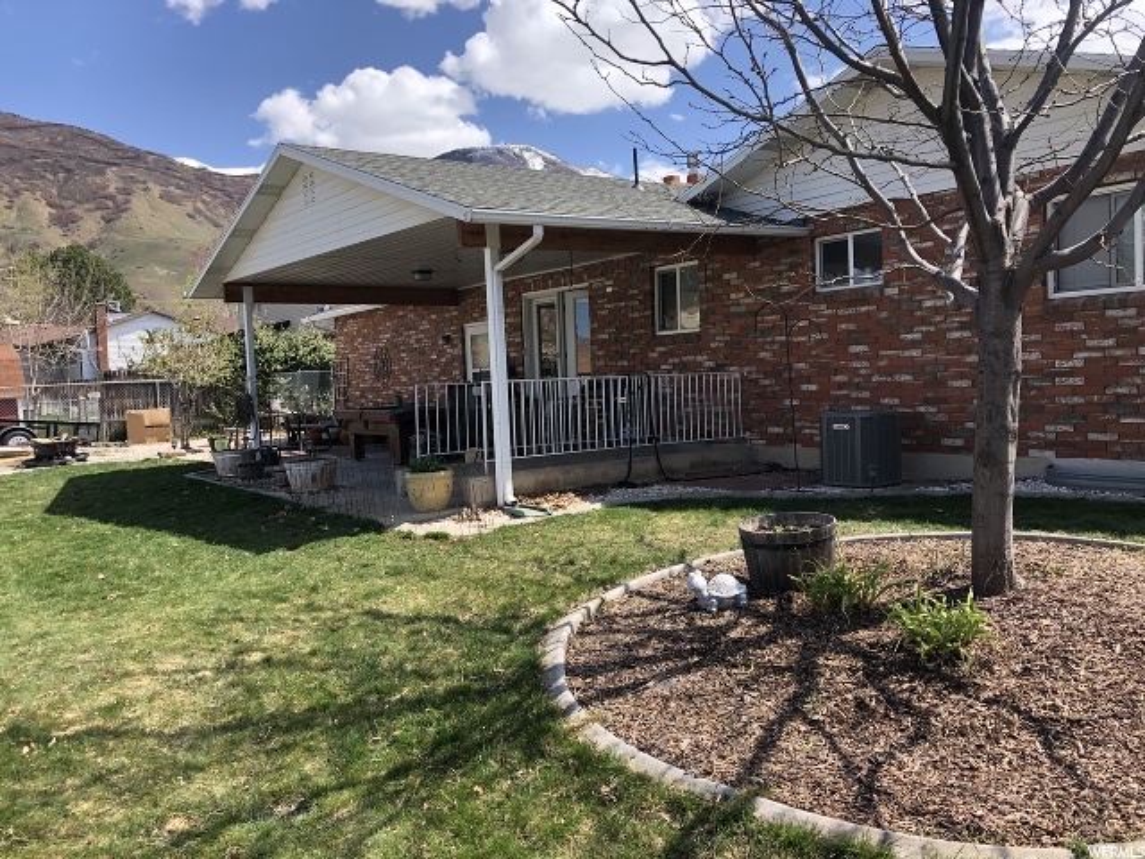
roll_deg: +2.7
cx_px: 572
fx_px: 926
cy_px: 430
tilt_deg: -3.4
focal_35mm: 28
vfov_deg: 49.7
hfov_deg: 63.4
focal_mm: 3.99
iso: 20
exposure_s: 1/1130
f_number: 1.8
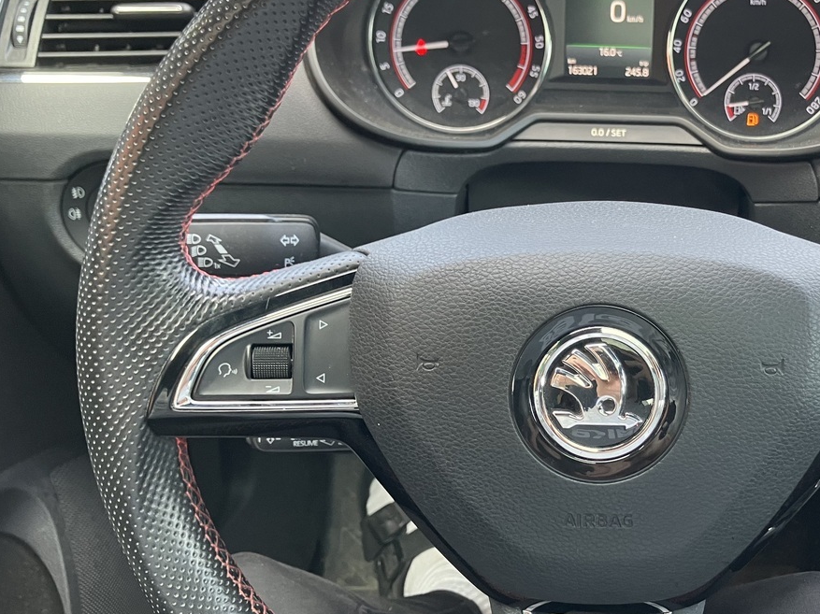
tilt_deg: -29.3
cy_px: 303
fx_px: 1089
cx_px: 595
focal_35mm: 46
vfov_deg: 31.5
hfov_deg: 40.3
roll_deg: -0.6
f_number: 1.8
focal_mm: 3.99
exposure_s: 1/77
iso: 80
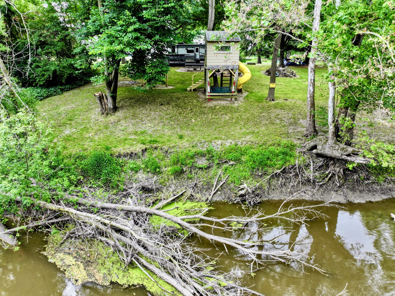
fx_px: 274
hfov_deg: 71.6
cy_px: 148
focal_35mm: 24
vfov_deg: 56.8
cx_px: 198
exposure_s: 1/100
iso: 100
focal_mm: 12.29
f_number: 2.8
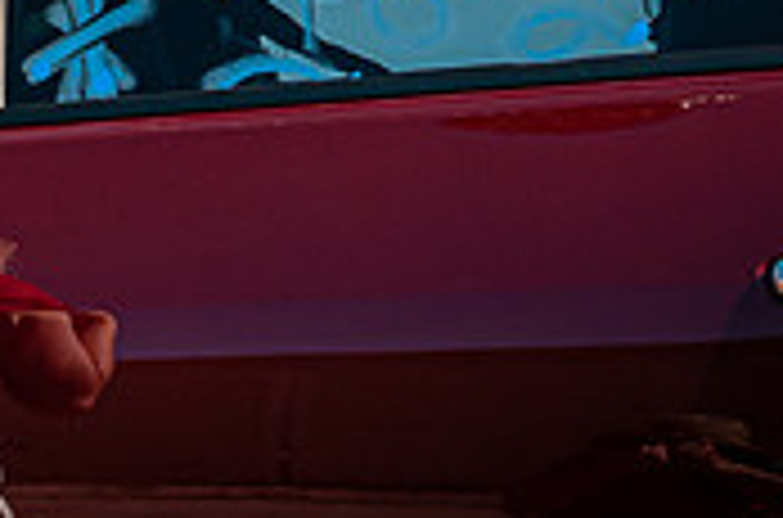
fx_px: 2603
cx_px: -256
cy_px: -282
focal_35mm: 120
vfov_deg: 10.9
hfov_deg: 16.1
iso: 200
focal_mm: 24
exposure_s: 1/250
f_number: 8
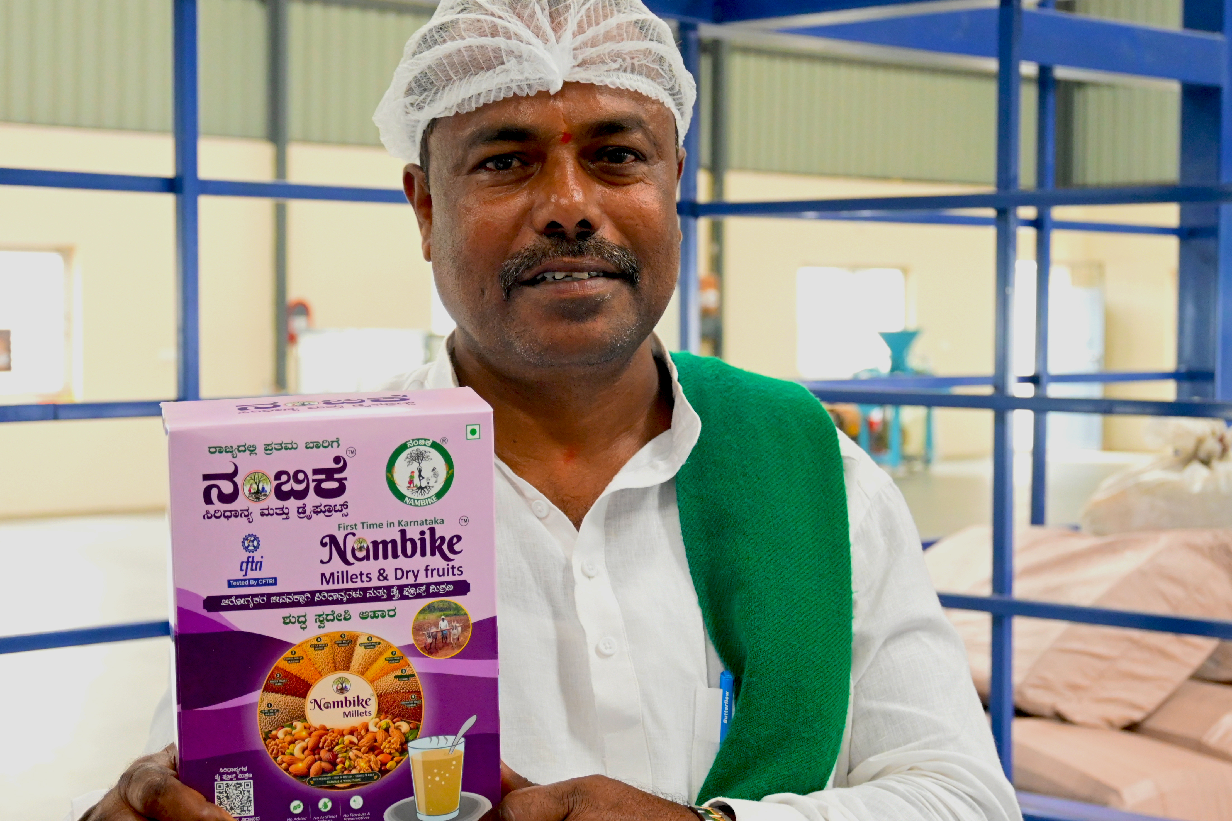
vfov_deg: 20.0
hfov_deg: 29.7
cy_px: 414
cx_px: 602
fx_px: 2327
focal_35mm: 68
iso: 3200
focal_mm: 36
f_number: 5.3
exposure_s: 1/60
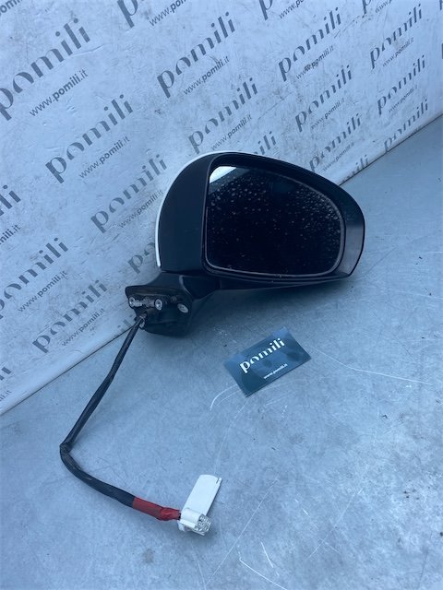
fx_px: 444
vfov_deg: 67.3
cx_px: 222
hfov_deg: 53.1
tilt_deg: -44.7
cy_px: 295
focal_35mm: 26
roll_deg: +19.1
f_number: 1.8
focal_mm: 4.25
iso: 32
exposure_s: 1/778
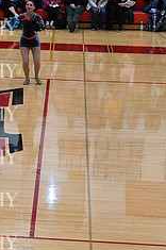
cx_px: -136
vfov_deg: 11.9
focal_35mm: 173
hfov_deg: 7.7
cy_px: 49
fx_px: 1200
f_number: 4
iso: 4000
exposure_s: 1/400
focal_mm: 70
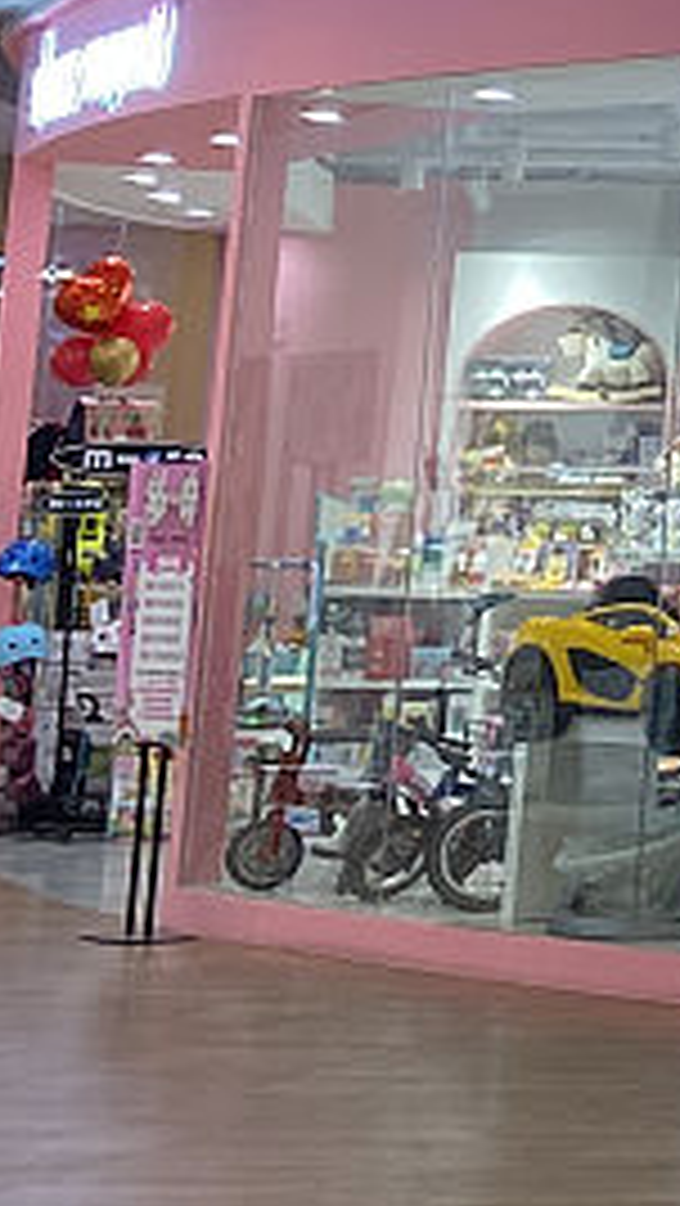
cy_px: -54
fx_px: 4066
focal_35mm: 127
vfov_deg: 16.5
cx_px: 2549
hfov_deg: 7.4
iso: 125
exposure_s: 1/100
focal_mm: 4.2
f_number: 1.8
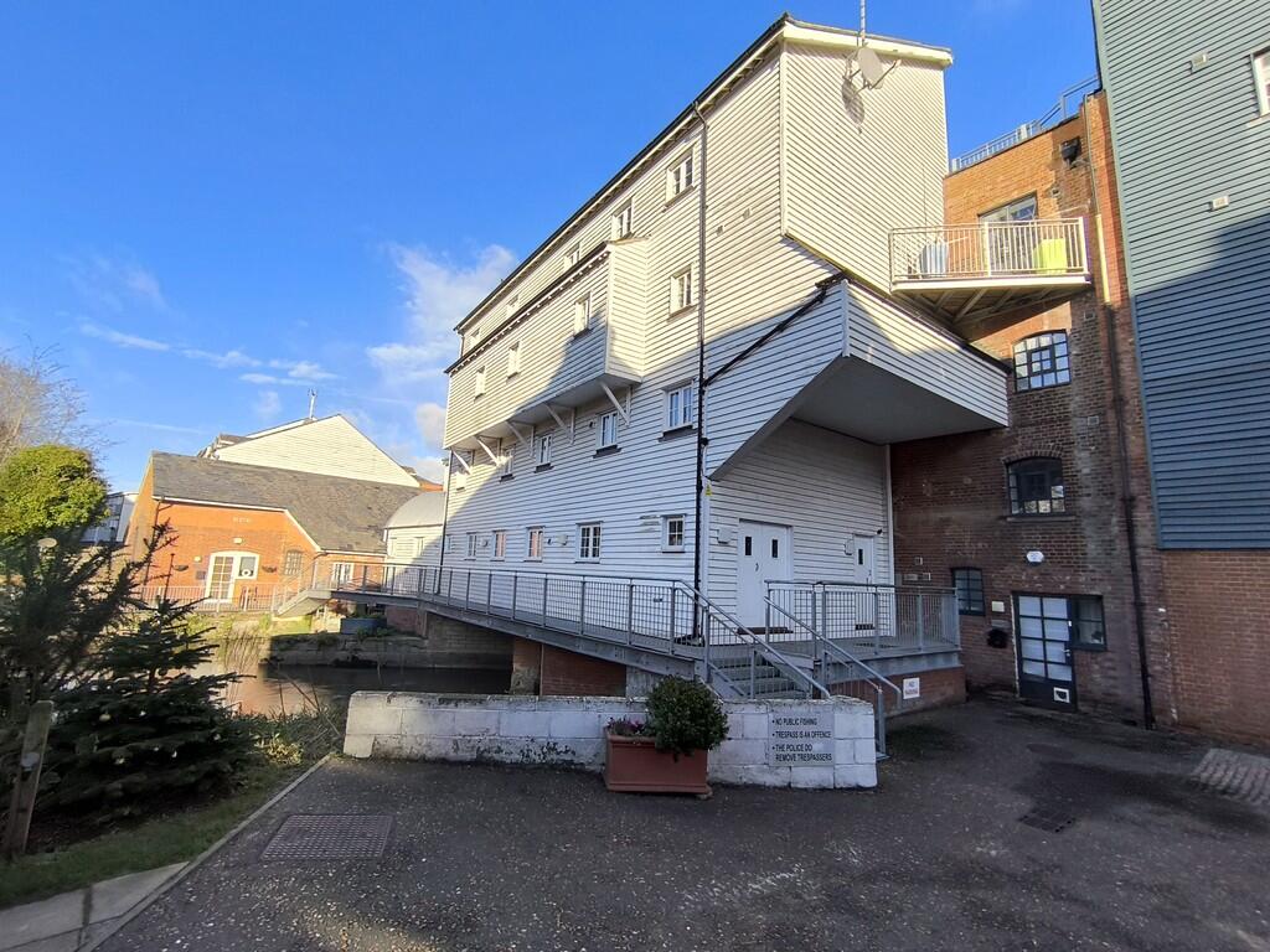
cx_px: 635
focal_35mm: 16
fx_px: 587
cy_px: 476
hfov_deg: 94.5
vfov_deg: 78.1
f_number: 2.2
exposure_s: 1/675
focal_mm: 1.65
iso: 50
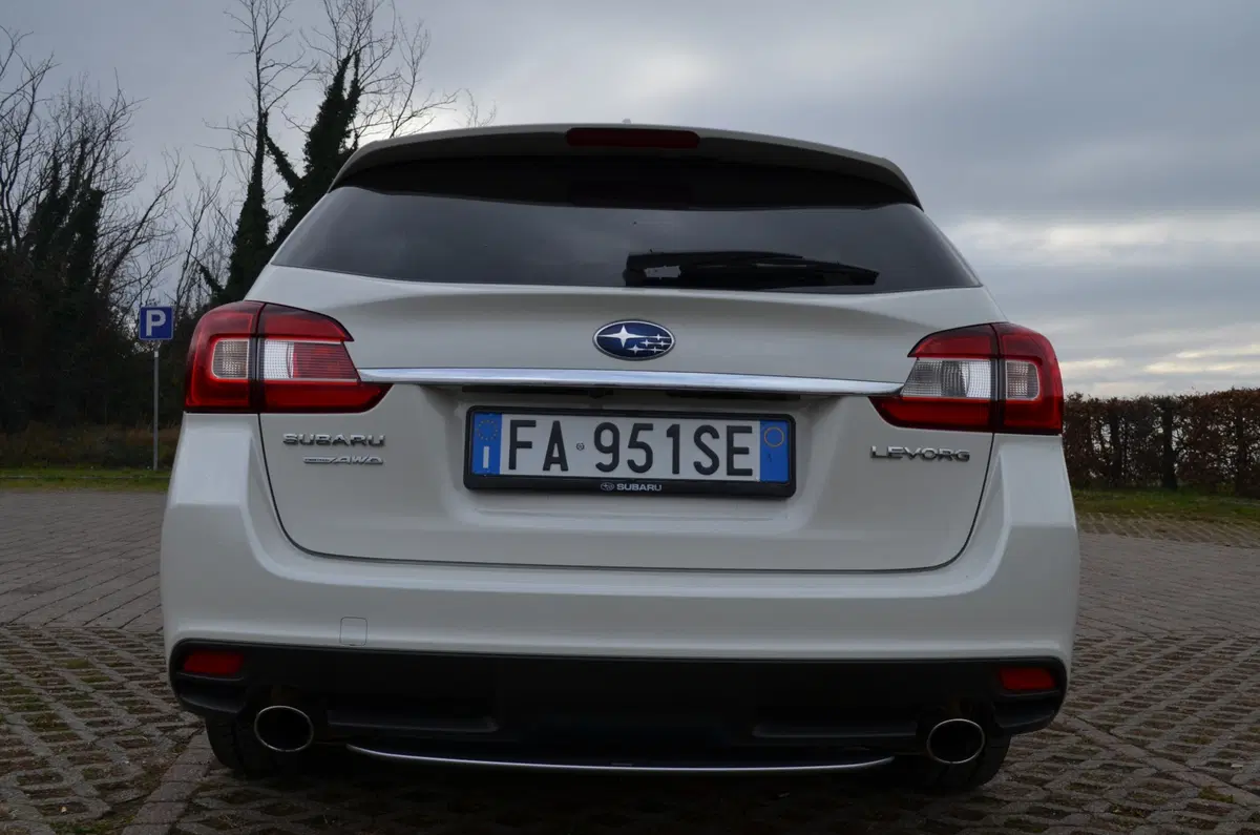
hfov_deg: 53.2
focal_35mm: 36
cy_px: 418
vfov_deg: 36.7
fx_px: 1257
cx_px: 630
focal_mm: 24
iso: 200
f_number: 8
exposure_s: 1/250
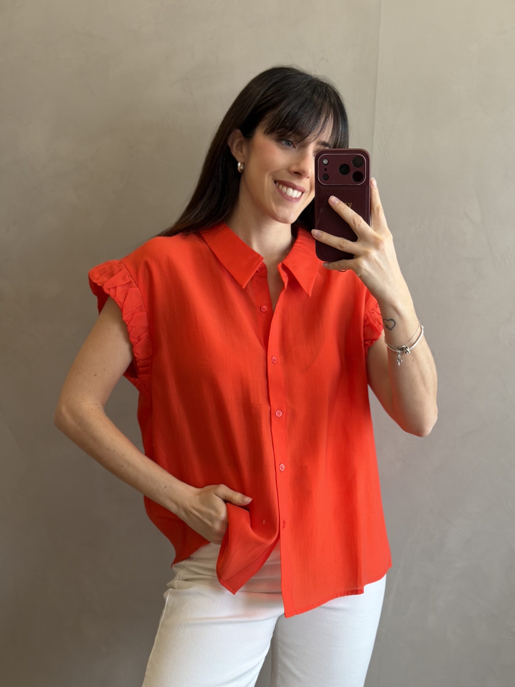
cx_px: 258
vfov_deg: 39.7
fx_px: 952
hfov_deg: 30.3
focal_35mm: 48
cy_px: 344
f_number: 1.78
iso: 100
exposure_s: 1/115
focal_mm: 6.76
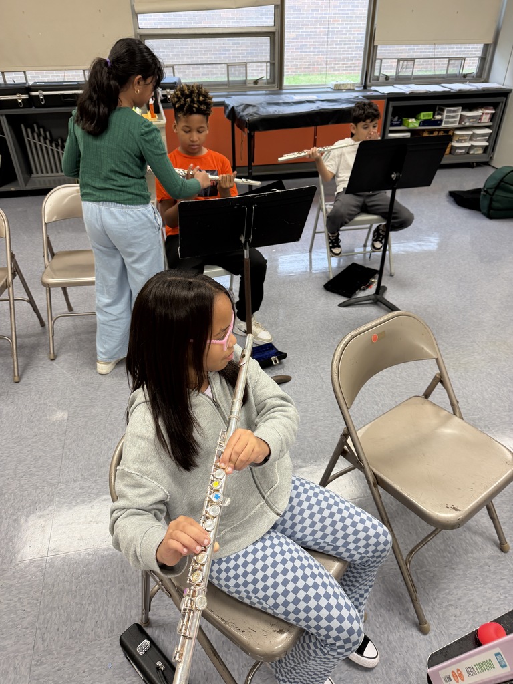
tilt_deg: -34.6
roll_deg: +0.4
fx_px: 474
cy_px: 342
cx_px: 256
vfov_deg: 71.6
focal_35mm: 24
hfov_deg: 56.8
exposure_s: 1/60
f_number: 1.78
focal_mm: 6.76
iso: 125
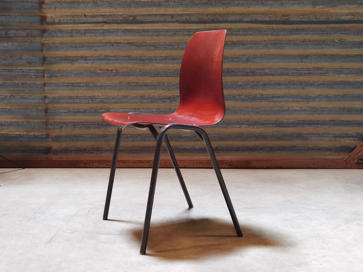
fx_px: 503
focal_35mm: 48
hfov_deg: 39.7
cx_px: 182
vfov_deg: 30.3
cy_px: 136
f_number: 1.9
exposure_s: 1/50
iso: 320
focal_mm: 6.71
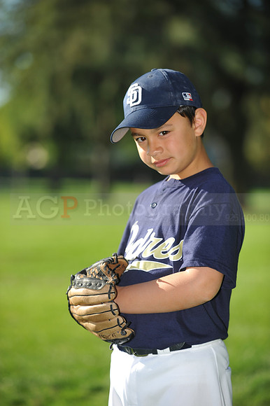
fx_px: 1633
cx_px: 135
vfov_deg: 14.2
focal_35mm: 145
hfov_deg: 9.5
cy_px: 203
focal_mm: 145
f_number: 4
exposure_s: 1/1000
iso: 200
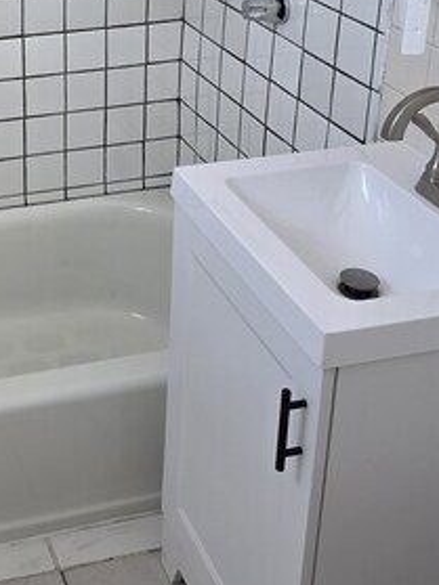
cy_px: 30
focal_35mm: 55
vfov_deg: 32.7
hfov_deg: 25.0
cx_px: -23
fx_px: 931
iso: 100
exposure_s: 1/180
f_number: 1.4
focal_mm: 6.5
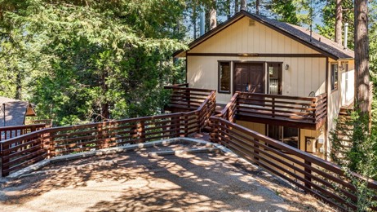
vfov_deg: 38.7
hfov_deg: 64.5
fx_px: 294
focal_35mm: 29
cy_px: 55
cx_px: 230
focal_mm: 20.3
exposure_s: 1/4
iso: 100
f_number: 22
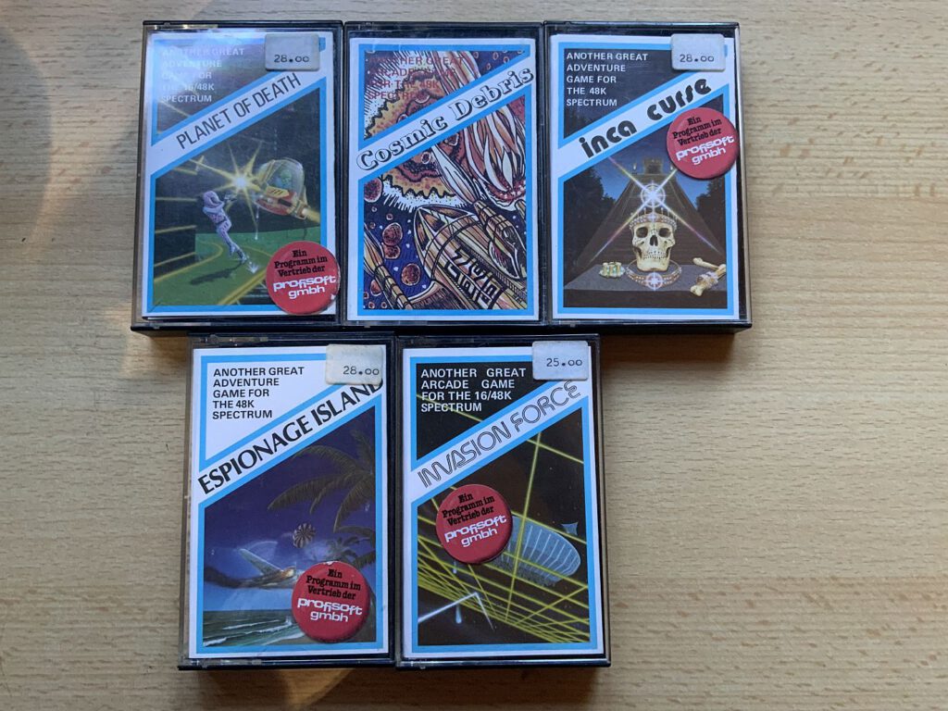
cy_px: 356
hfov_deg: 61.7
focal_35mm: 29
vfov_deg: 48.2
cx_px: 474
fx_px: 794
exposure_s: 1/60
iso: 125
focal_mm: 3
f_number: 1.8
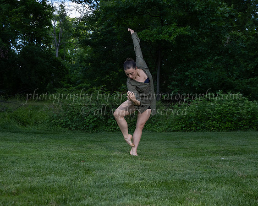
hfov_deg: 38.6
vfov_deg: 31.3
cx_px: 144
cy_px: 110
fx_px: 368
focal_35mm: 48
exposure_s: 1/1250
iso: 400
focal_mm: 40
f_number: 3.2
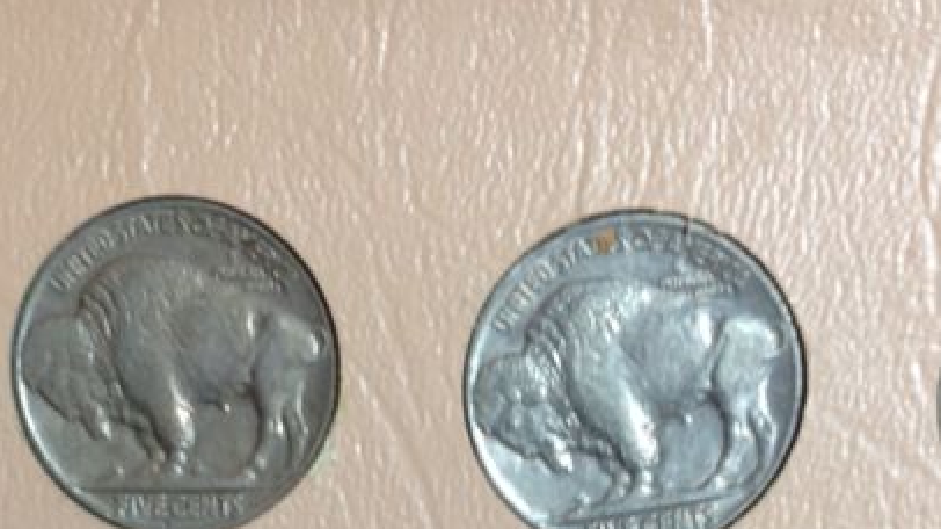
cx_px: 320
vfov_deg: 12.3
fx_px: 2345
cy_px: 791
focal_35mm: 94
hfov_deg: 22.6
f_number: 2.4
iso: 64
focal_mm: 4.28
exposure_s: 1/20
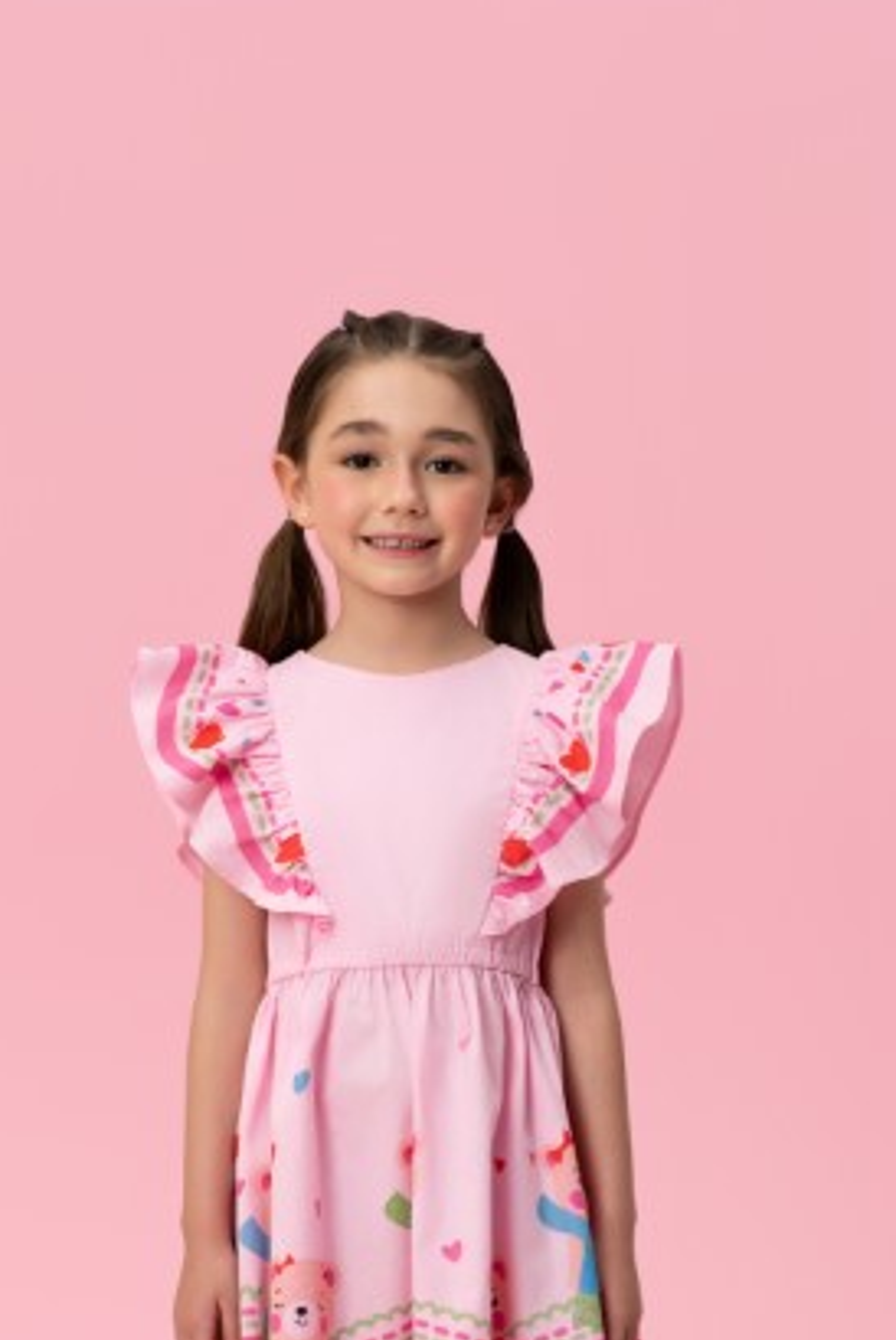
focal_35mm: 131
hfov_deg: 10.5
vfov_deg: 15.5
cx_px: 399
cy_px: 1157
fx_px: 4882
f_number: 6.3
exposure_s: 1/125
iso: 100
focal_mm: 70
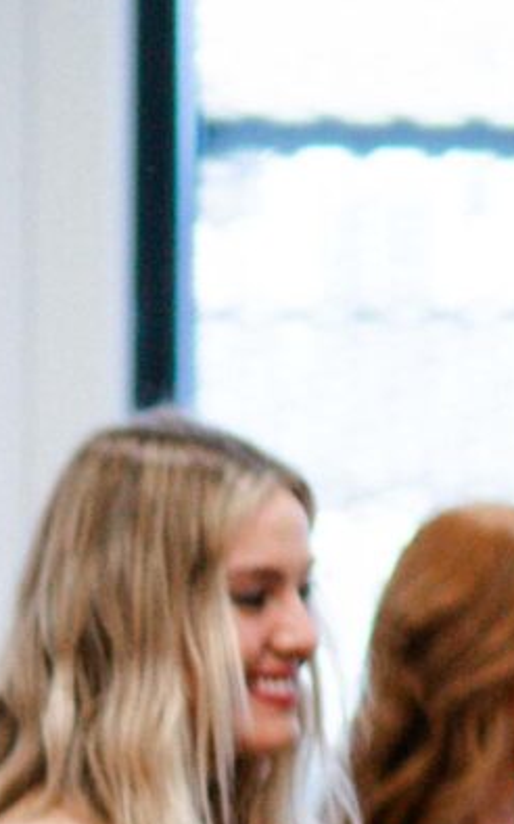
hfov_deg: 4.3
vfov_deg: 6.9
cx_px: -583
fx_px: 6684
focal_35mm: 298
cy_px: 1487
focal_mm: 30
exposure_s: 1/800
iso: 400
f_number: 1.4
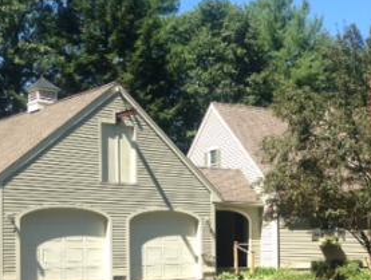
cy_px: 247
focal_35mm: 69
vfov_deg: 21.0
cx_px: 276
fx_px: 741
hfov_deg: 27.7
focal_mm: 4.12
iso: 50
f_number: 2.4
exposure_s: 1/775
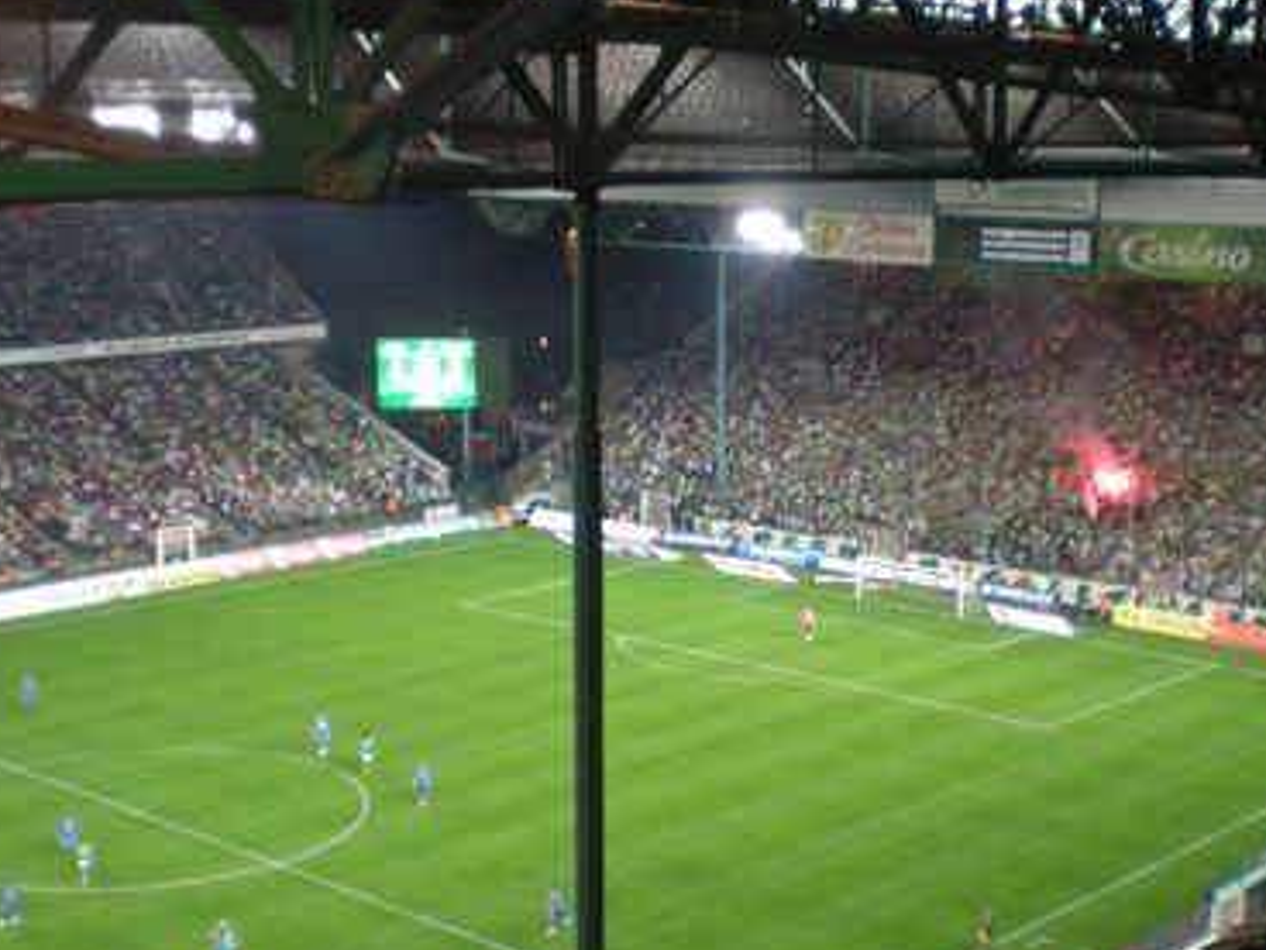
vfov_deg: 25.6
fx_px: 2085
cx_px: 784
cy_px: 609
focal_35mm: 57
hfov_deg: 33.6
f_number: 3.1
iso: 207
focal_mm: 6.3
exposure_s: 1/30
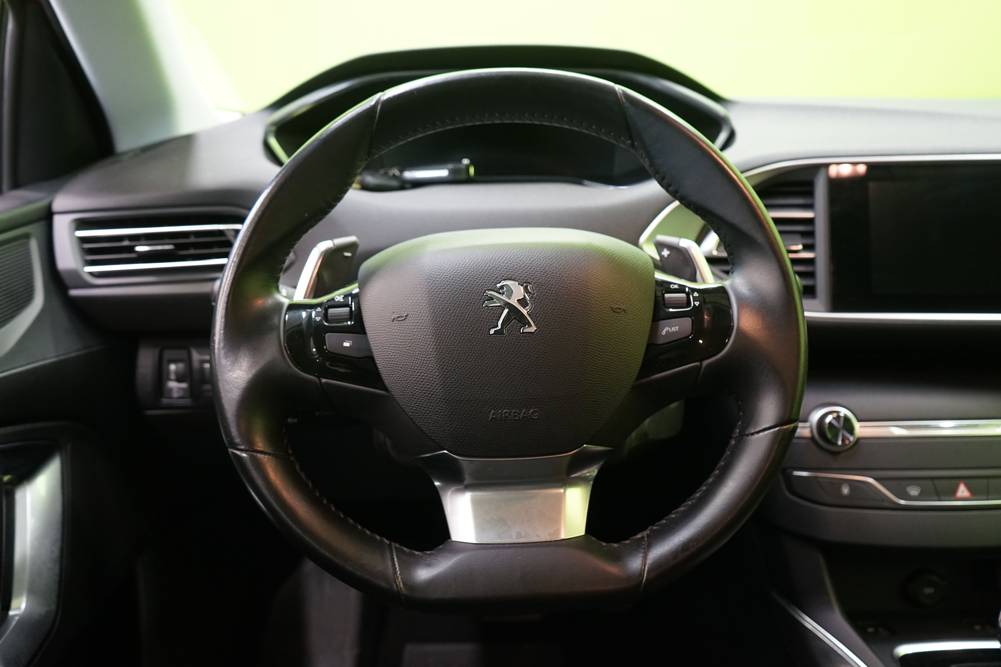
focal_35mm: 30
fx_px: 834
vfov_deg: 43.6
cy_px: 334
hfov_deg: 61.9
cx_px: 500
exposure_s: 1/15
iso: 2000
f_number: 5
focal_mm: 30
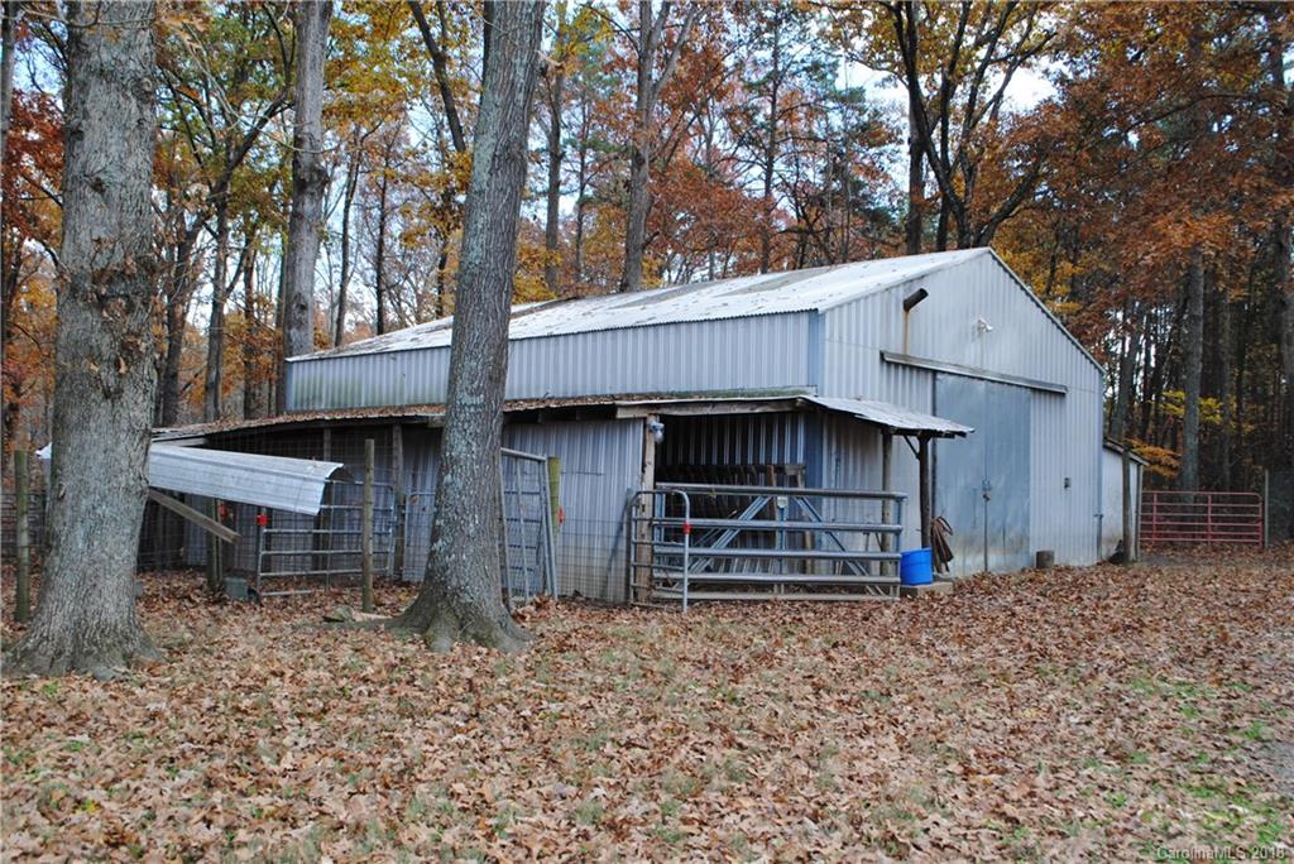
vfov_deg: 36.9
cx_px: 647
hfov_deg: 53.1
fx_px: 1295
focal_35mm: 36
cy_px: 432
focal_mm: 24
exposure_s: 1/60
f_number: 8
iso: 200
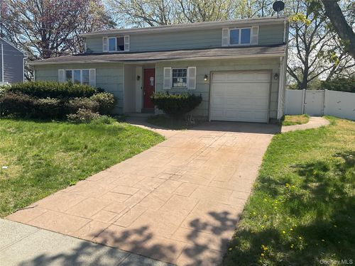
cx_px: 178
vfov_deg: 48.2
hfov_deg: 61.7
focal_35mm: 29
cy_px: 133
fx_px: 297
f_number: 1.8
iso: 16
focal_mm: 3
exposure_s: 1/1577
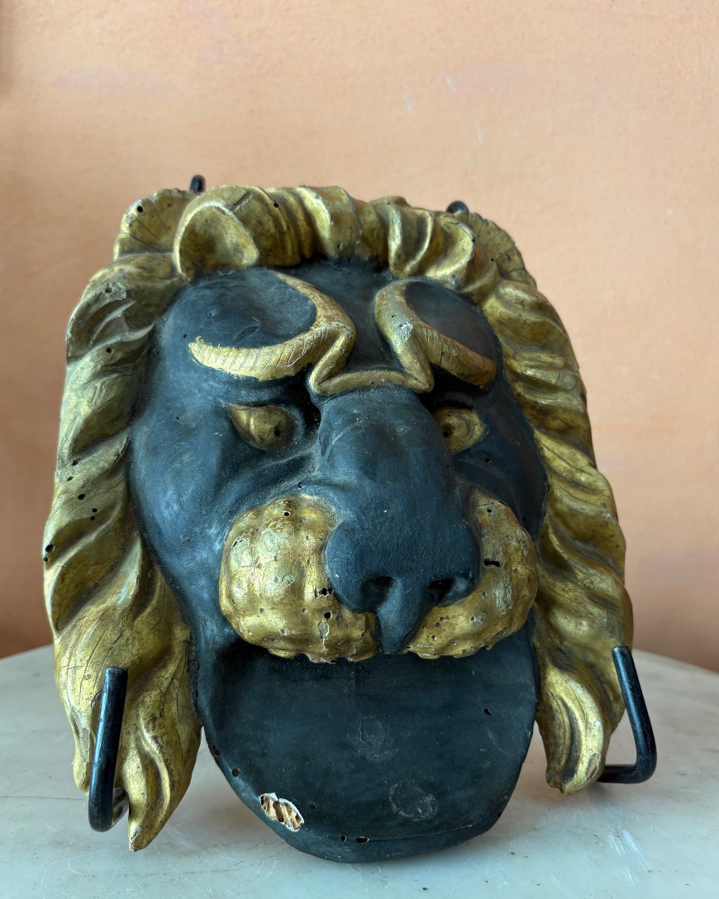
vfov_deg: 62.2
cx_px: 356
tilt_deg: -4.0
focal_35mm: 28
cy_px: 480
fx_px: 745
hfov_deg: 51.5
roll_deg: -1.6
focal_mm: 5.96
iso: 80
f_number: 1.6
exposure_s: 1/50
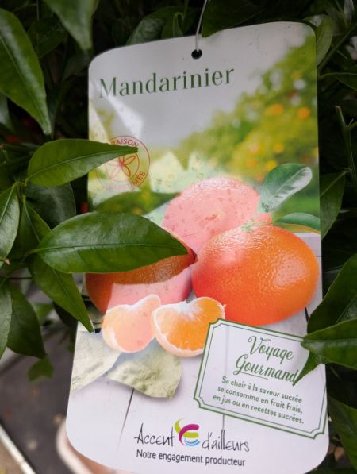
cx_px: 178
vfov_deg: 71.5
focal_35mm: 24
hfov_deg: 57.0
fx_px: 329
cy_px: 237
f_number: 1.68
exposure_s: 1/412
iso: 255
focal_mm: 6.9
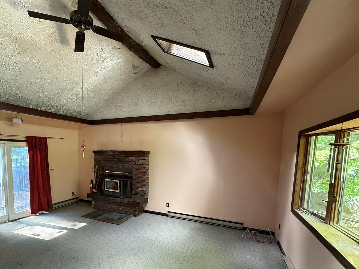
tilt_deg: -5.0
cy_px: 169
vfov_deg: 70.4
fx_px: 187
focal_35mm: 18
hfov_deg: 86.9
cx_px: 148
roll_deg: -1.0
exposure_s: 1/60
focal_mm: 2.22
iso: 400
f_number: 2.2
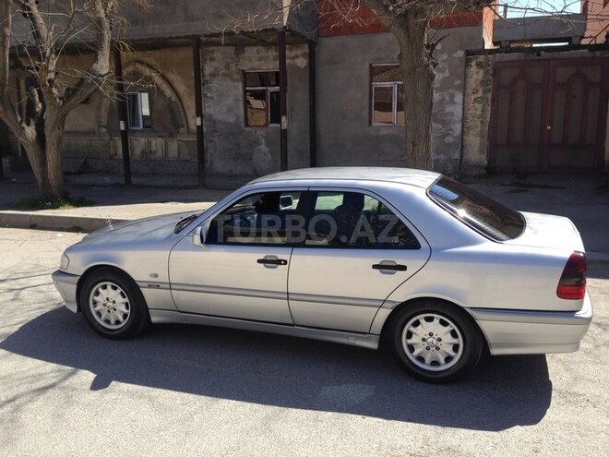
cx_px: 304
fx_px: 581
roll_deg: +0.4
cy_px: 228
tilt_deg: -9.7
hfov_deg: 55.4
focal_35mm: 33
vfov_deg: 42.9
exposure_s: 1/1043
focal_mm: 4.12
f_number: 2.4
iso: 50
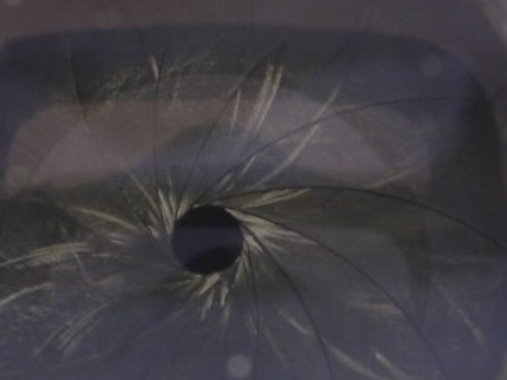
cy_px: 139
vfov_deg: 6.2
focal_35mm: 238
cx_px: 249
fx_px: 3484
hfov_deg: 8.3
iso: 400
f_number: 8
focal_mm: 30
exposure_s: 1/13
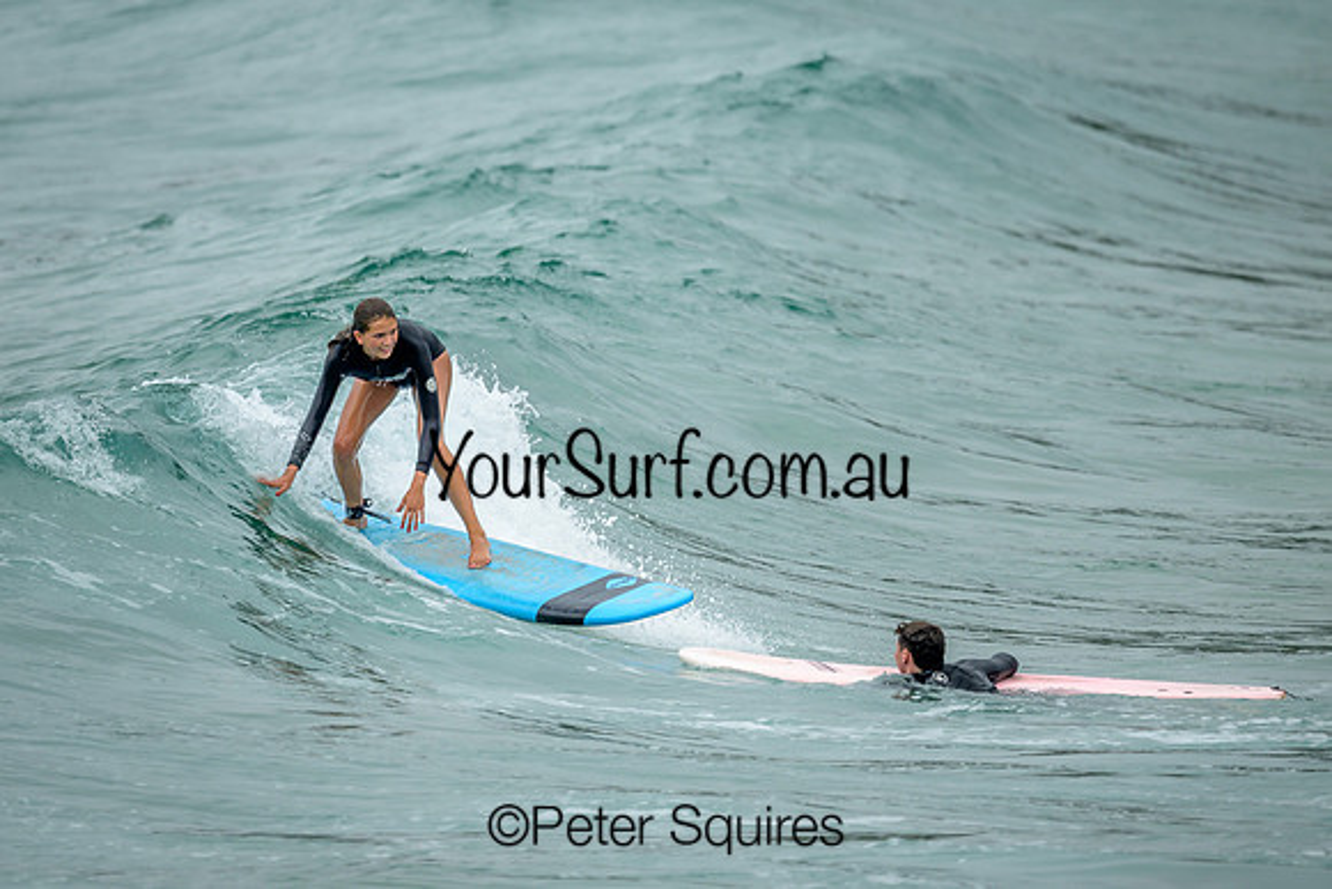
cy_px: 281
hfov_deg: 1.9
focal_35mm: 1095
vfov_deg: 1.3
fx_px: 40526
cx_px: 516
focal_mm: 800
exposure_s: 1/2000
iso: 220
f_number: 6.3
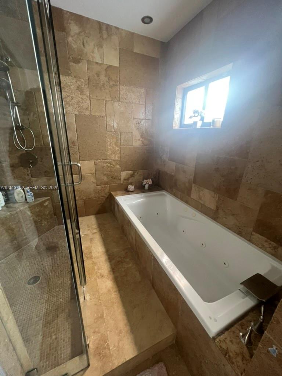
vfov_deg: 106.2
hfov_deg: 89.9
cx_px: 141
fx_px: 141
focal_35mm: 13
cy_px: 188
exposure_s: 1/64
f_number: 1.8
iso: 250
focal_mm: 1.57
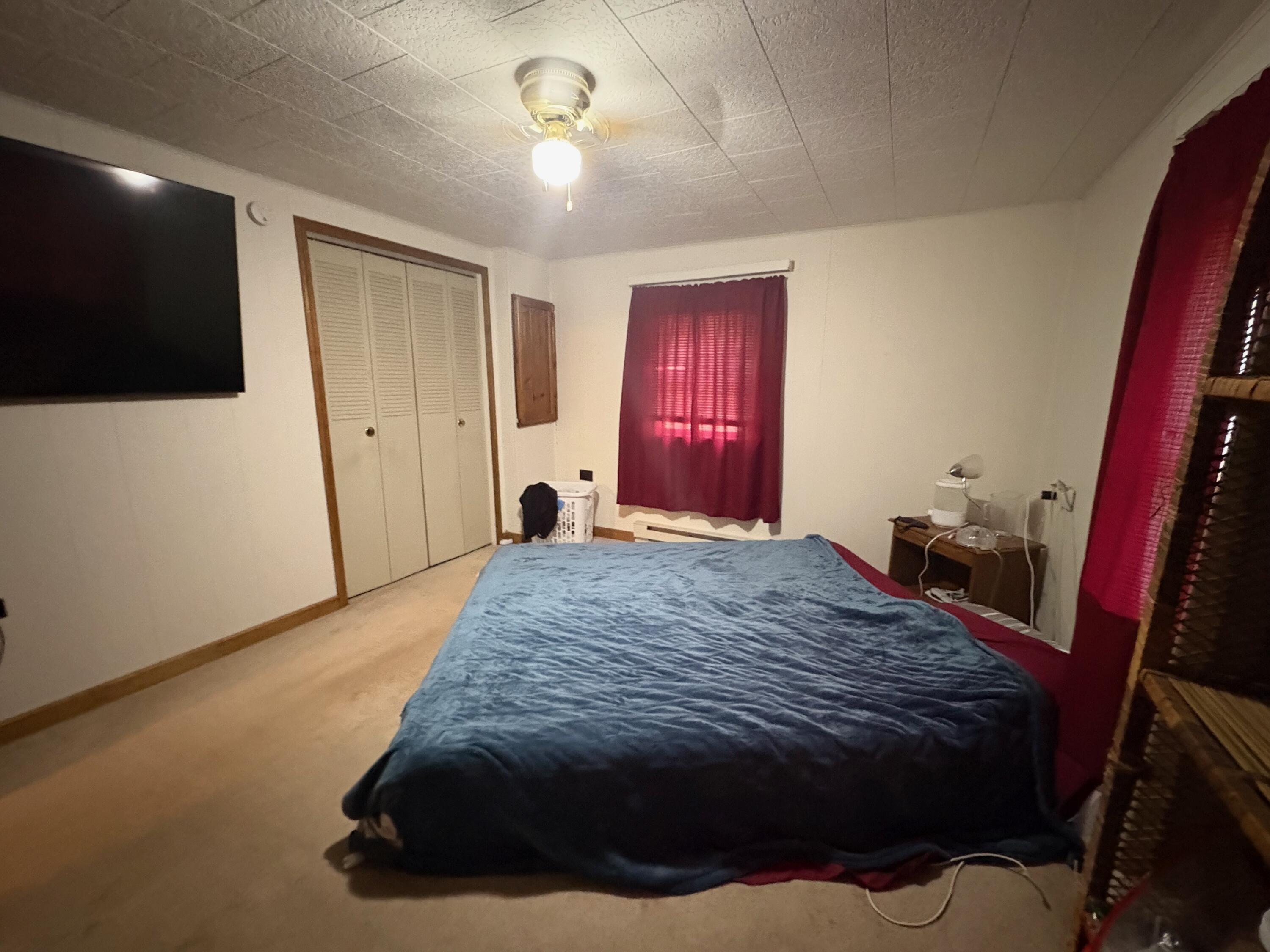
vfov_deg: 85.7
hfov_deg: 102.1
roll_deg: -0.3
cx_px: 635
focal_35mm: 14
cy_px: 476
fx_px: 514
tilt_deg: -10.2
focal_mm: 2.22
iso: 1000
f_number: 2.2
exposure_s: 1/30
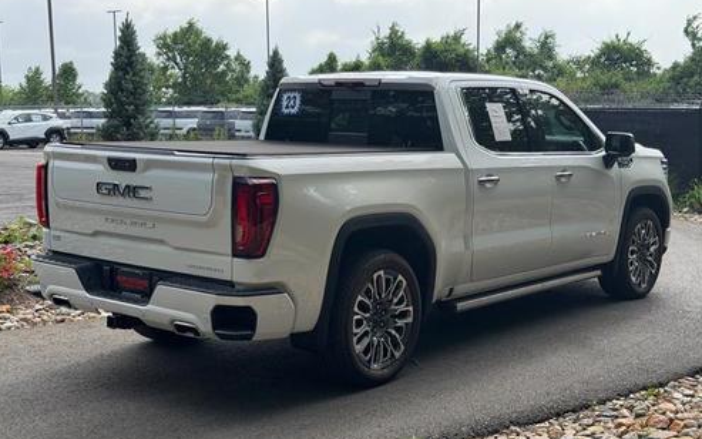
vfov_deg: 24.9
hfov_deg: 38.9
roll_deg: +1.6
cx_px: 346
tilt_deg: -3.8
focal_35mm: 52
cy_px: 204
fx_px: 995
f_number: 1.78
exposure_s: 1/3378
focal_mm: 6.76
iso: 100
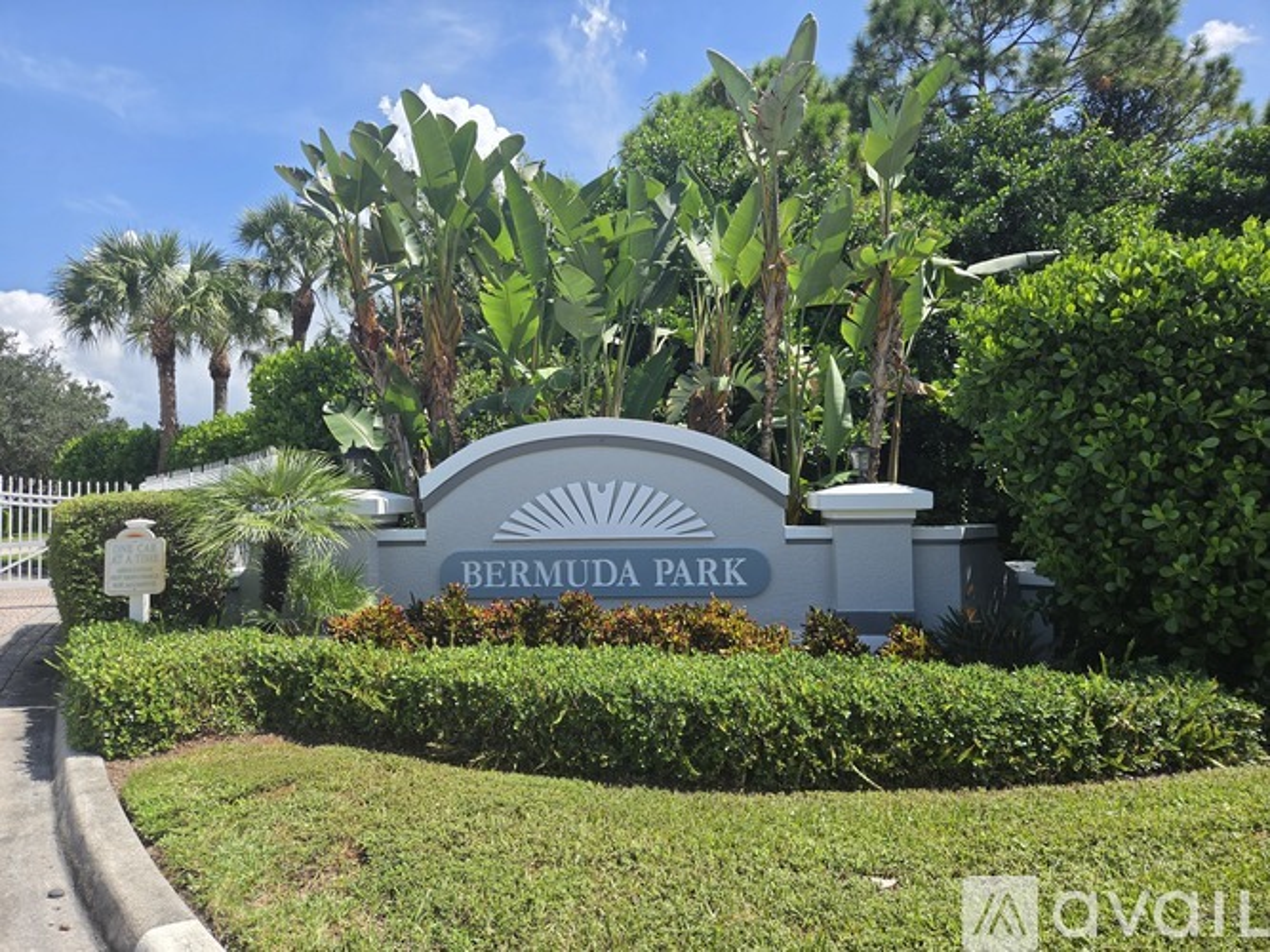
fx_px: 844
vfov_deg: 58.9
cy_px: 476
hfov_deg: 73.9
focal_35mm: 23
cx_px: 635
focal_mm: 5.4
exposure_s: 1/2737
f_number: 1.8
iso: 80
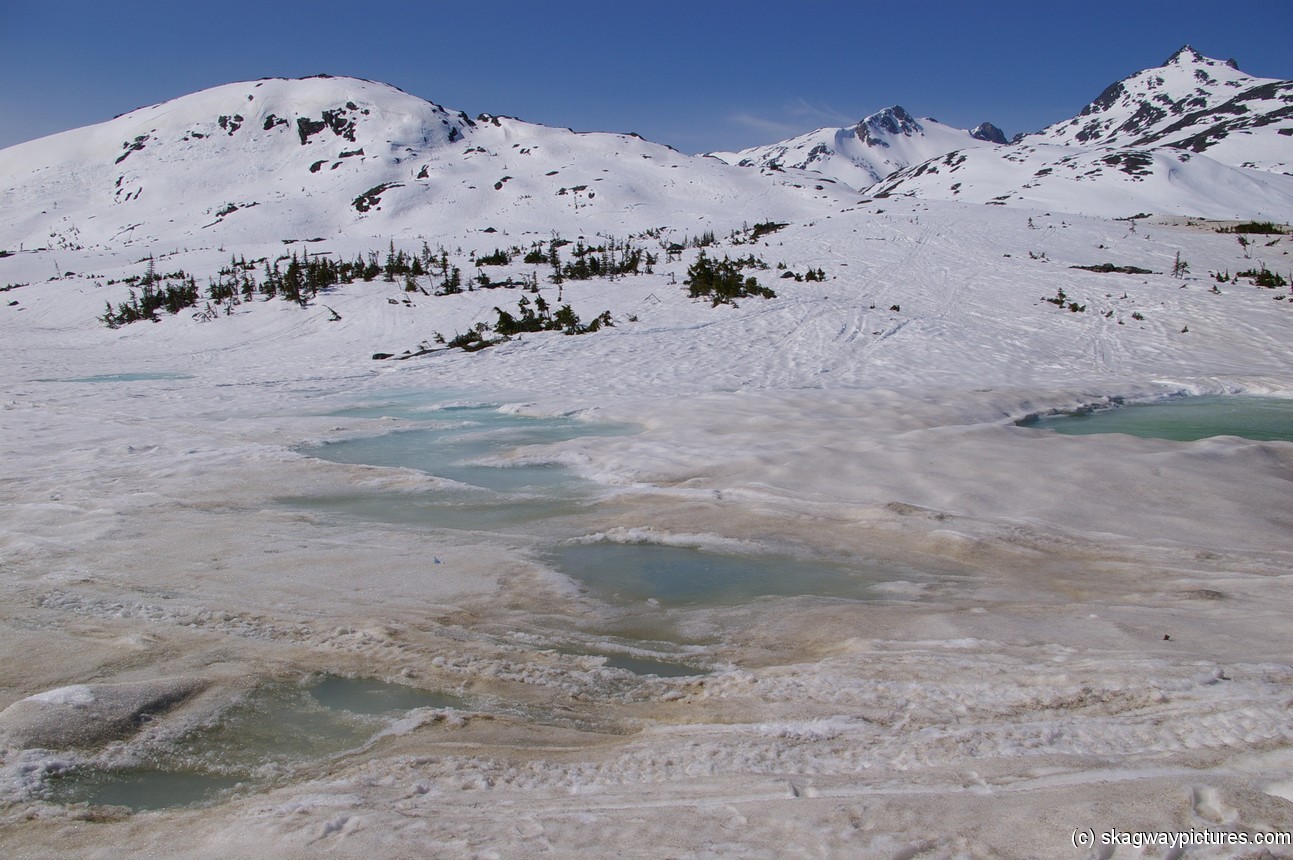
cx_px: 646
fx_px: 1077
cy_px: 430
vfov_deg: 43.5
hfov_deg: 62.0
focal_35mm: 30
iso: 200
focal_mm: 20
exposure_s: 1/750
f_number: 13
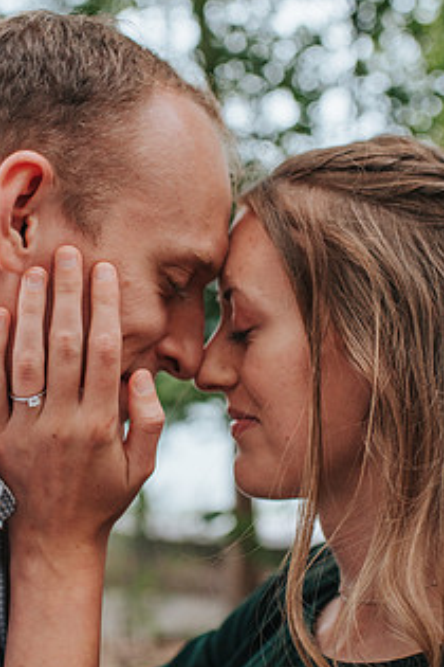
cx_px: 190
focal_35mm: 50
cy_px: 318
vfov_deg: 39.6
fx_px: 925
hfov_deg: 27.0
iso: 1000
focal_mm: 35
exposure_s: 1/400
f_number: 2.8
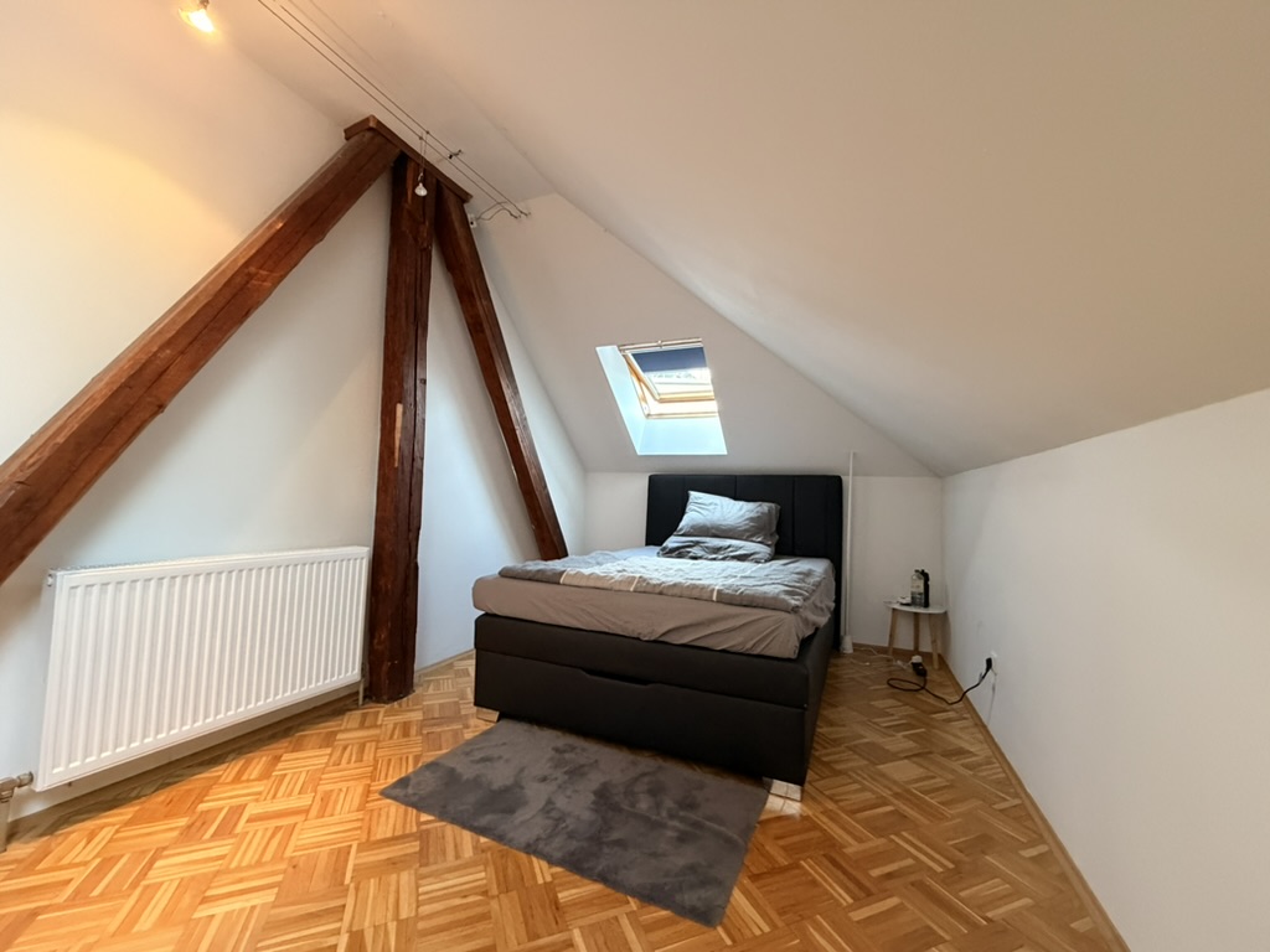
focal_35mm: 14
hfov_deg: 102.1
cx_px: 635
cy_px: 476
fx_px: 514
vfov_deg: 85.7
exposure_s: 1/50
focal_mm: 2.22
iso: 640
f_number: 2.2
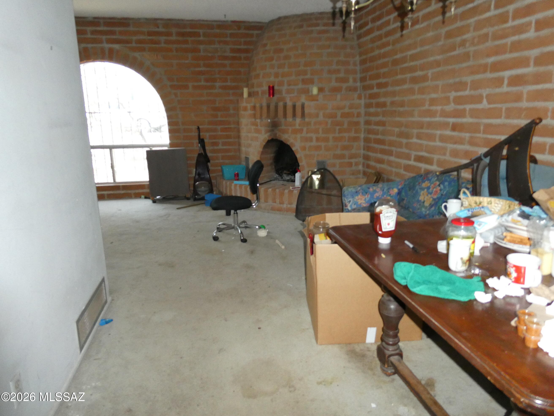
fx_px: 384
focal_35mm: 24
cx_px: 277
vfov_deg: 56.8
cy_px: 208
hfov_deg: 71.6
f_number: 3.3
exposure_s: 1/60
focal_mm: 4.3
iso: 500
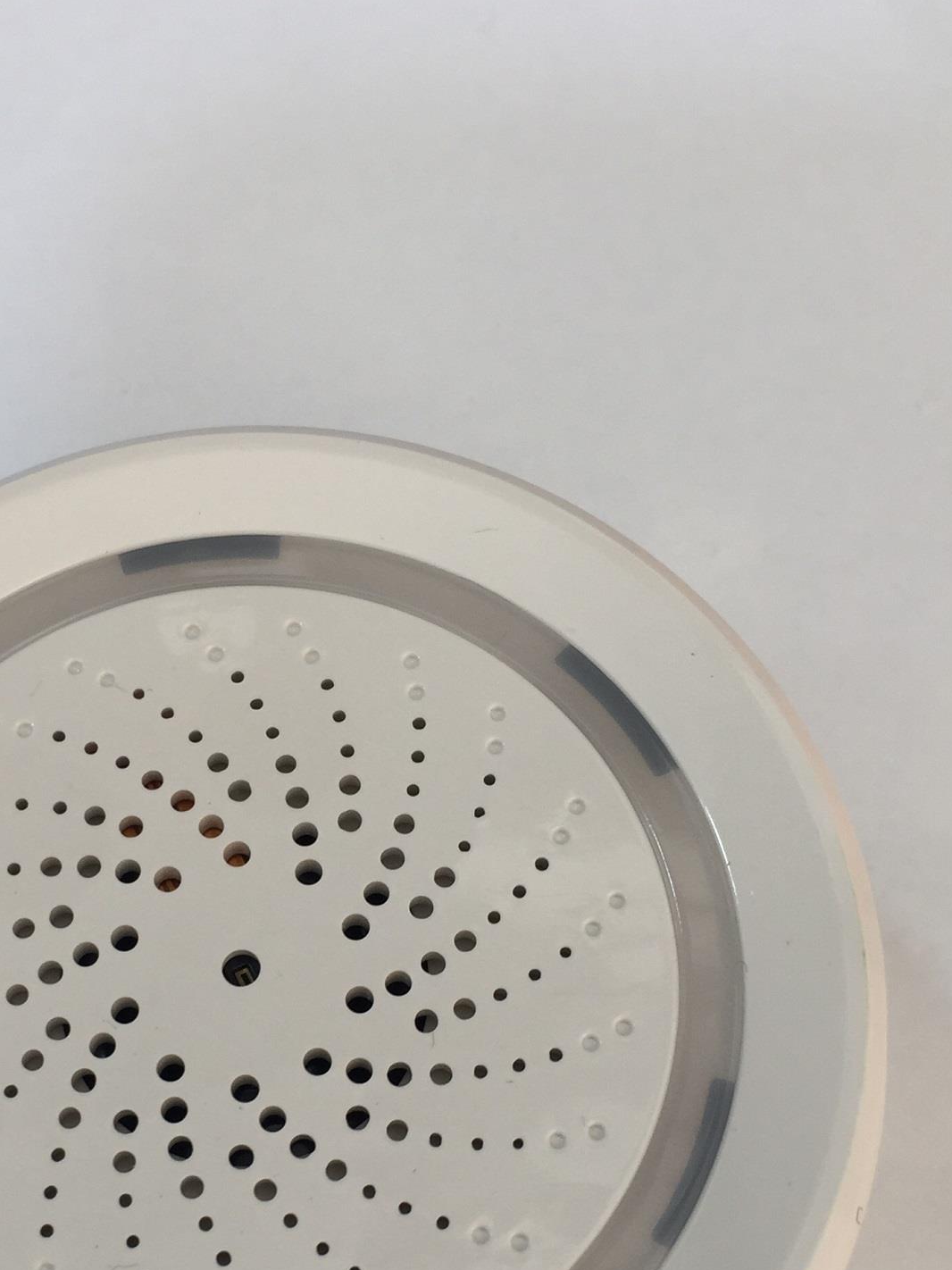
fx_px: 1871
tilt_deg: -69.1
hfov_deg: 28.1
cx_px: 236
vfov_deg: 36.9
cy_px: 884
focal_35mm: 51
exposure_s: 1/50
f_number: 2.2
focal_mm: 4.15
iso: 32
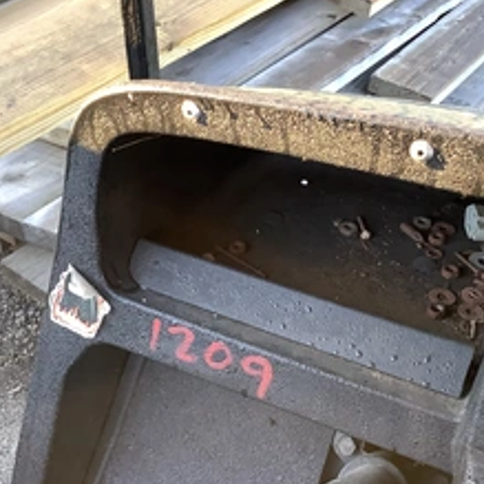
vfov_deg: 34.0
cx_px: 265
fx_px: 791
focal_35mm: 50
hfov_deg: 34.0
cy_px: 281
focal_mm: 3.3
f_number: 2.4
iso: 125
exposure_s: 1/60
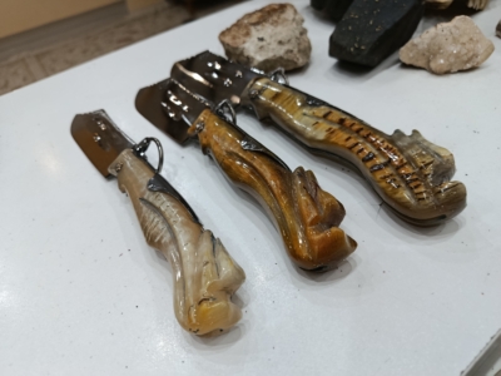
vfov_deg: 56.8
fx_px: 347
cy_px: 188
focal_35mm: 24
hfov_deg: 71.6
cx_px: 250
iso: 504
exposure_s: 1/100
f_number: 1.7
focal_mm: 5.24
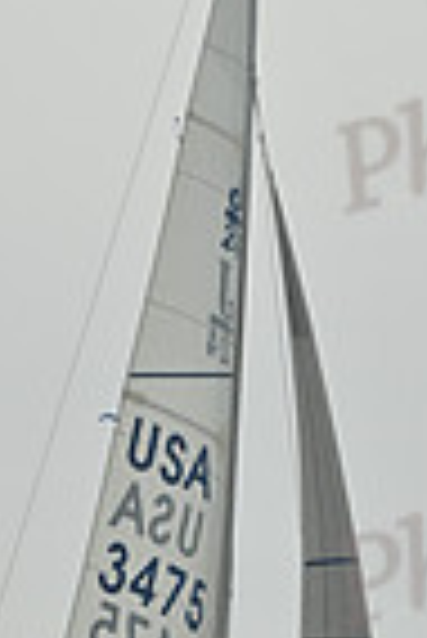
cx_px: 106
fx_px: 6868
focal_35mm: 387
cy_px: 809
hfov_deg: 3.6
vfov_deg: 5.3
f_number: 14
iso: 320
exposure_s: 1/800
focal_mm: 95
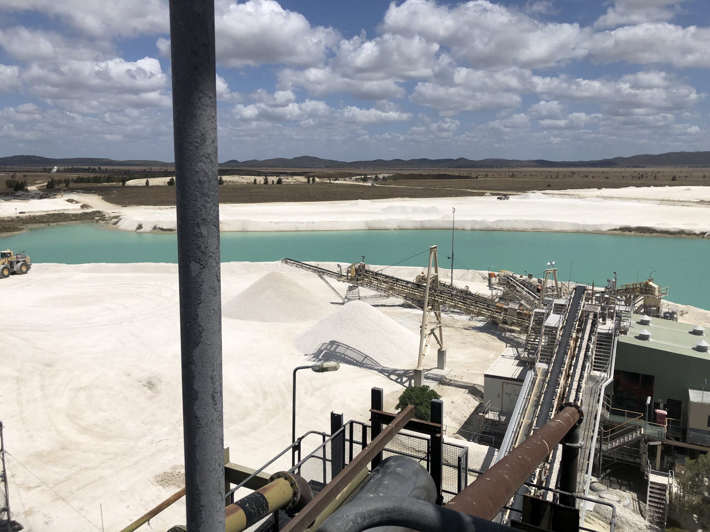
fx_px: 574
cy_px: 266
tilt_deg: -10.4
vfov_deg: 49.7
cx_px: 355
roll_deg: +0.1
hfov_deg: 63.4
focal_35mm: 28
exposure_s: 1/6897
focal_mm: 3.99
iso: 25
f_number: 1.8
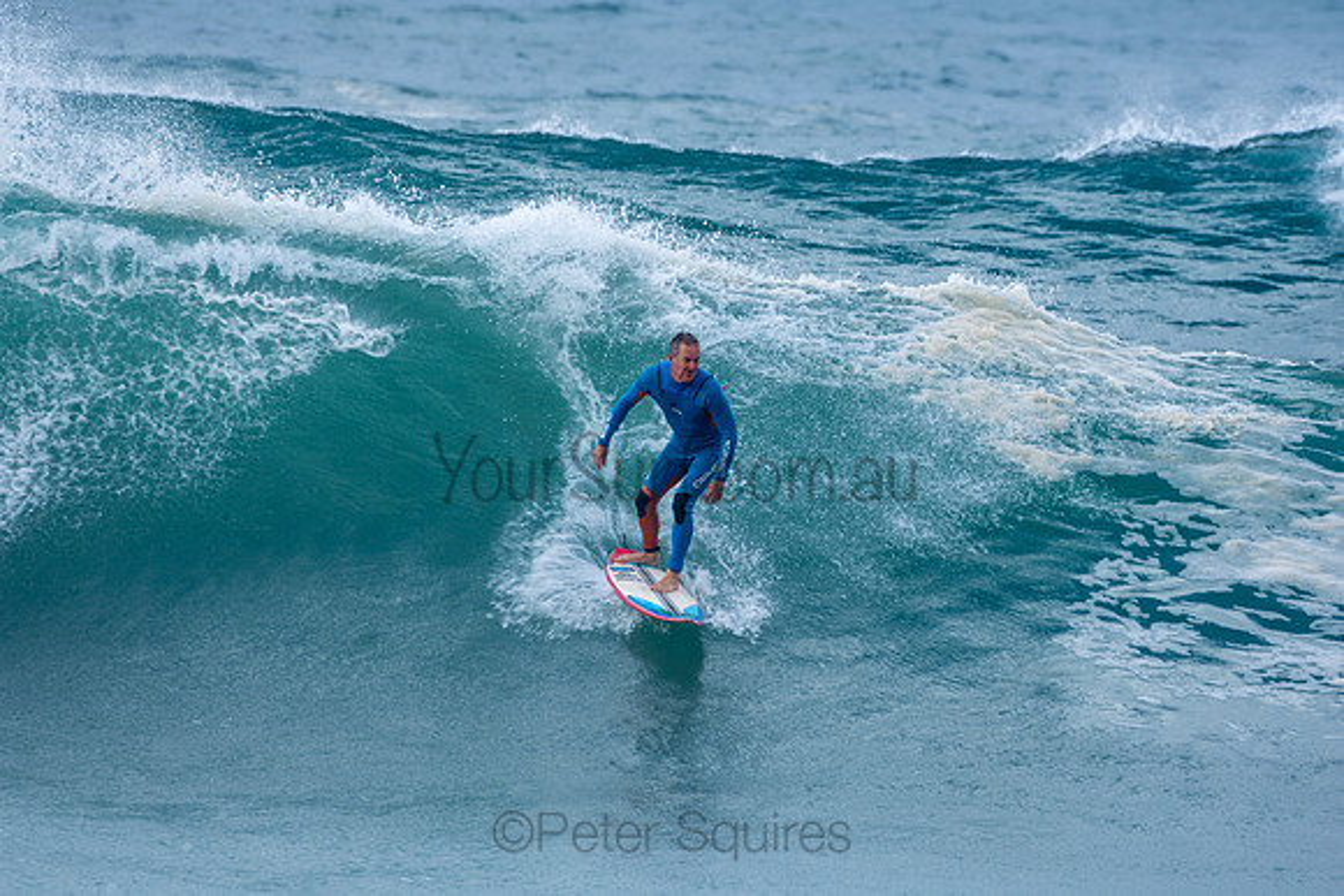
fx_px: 26885
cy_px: 448
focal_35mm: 720
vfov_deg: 1.9
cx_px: 672
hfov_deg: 2.9
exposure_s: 1/200
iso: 100
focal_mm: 480
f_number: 7.1
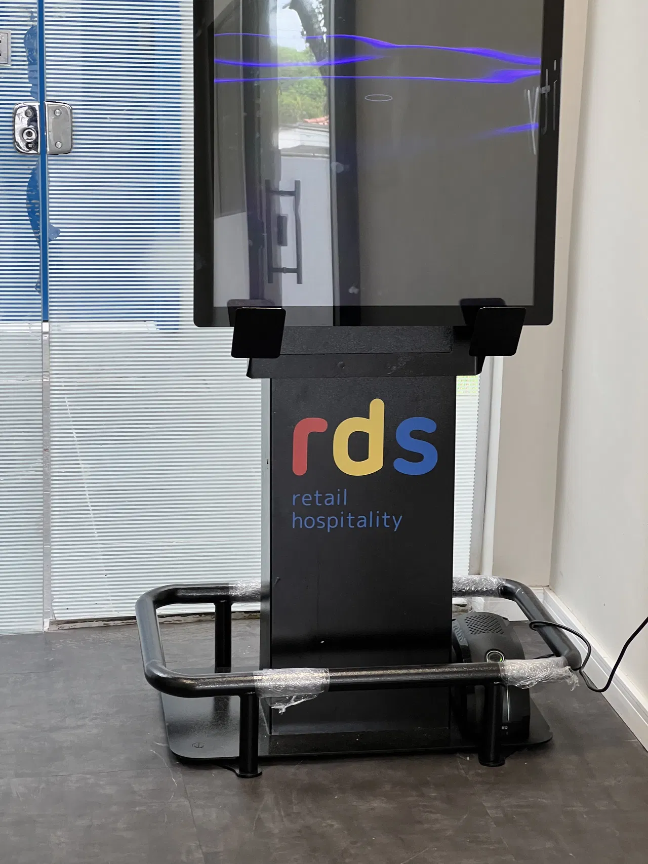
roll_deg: -1.8
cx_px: 324
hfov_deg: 19.1
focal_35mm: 77
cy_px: 432
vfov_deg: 25.3
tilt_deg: -14.3
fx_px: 1922
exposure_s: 1/60
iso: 160
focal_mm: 9
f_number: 2.8
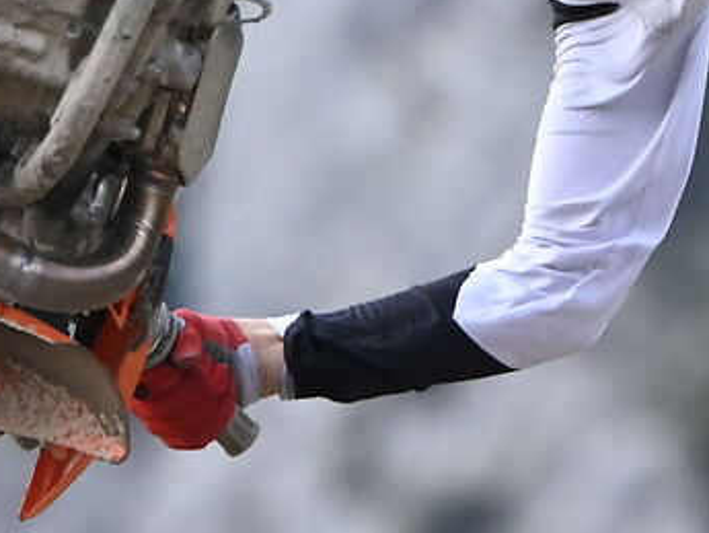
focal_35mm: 1102
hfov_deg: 1.8
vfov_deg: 1.4
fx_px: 22579
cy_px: -129
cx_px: 563
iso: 2000
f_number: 3.2
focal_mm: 165
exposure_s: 1/1600
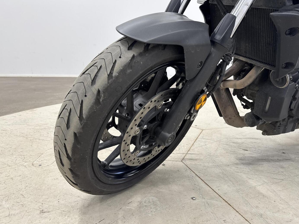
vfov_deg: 54.9
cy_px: 115
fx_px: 216
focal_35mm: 25
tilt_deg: -15.4
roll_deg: -2.4
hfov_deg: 69.4
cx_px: 152
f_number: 1.78
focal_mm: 6.76
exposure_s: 1/100
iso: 100
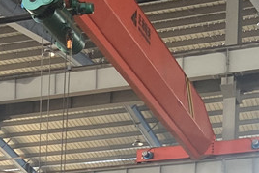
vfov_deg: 8.8
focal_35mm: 141
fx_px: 1015
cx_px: 16
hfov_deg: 14.4
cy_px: 418
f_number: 1.8
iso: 125
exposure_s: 1/121
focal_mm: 4.25
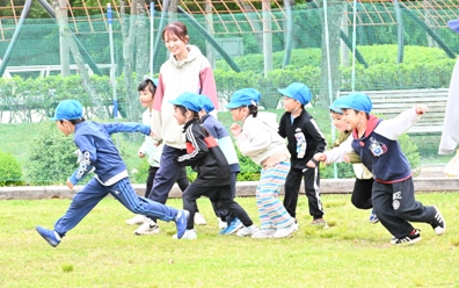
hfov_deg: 11.8
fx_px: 2222
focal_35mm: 178
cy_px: 146
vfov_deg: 7.4
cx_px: 231
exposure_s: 1/1250
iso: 8000
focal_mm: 115
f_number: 11
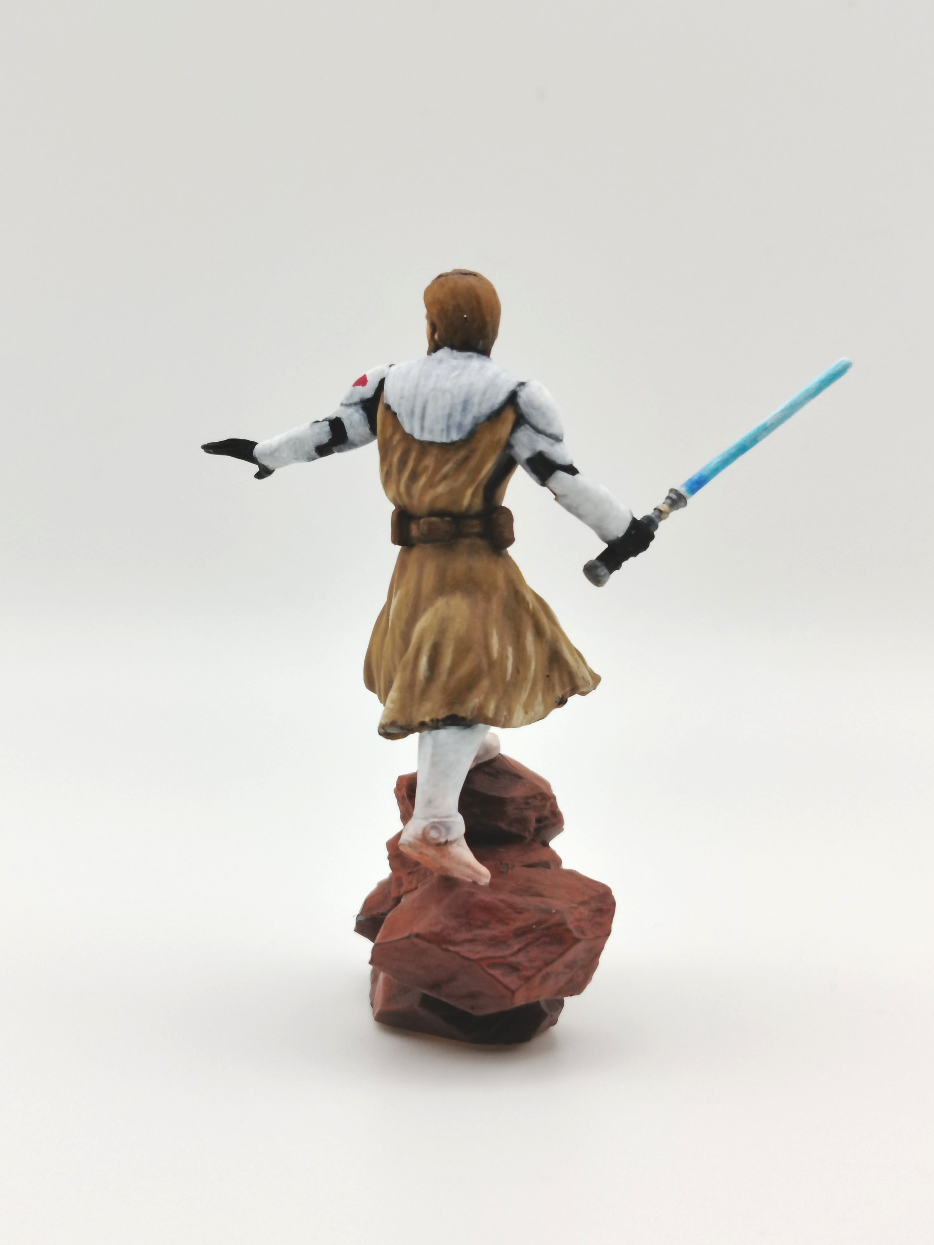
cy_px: 622
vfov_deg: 27.0
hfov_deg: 20.4
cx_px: 467
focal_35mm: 72
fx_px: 2590
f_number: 1.75
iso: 100
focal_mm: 5.25
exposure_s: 1/124
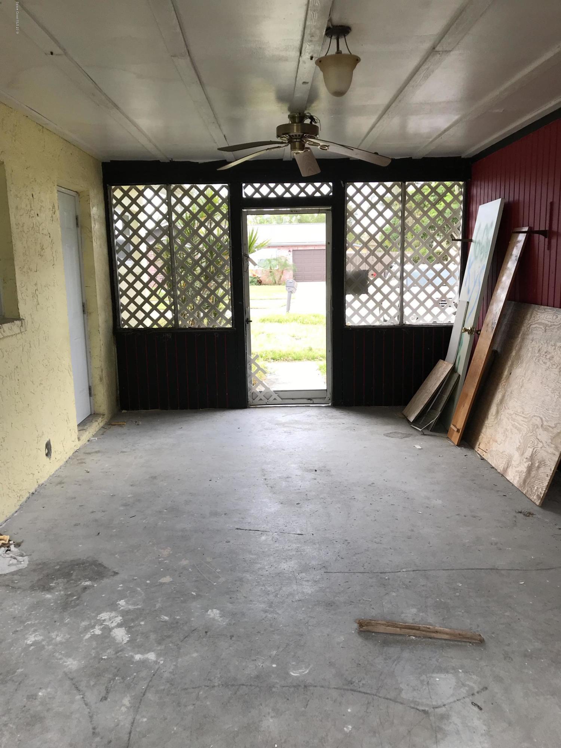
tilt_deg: -8.6
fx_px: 605
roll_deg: +1.0
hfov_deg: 49.7
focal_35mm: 28
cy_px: 374
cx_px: 280
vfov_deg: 63.4
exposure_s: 1/60
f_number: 1.8
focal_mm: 3.99
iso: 20
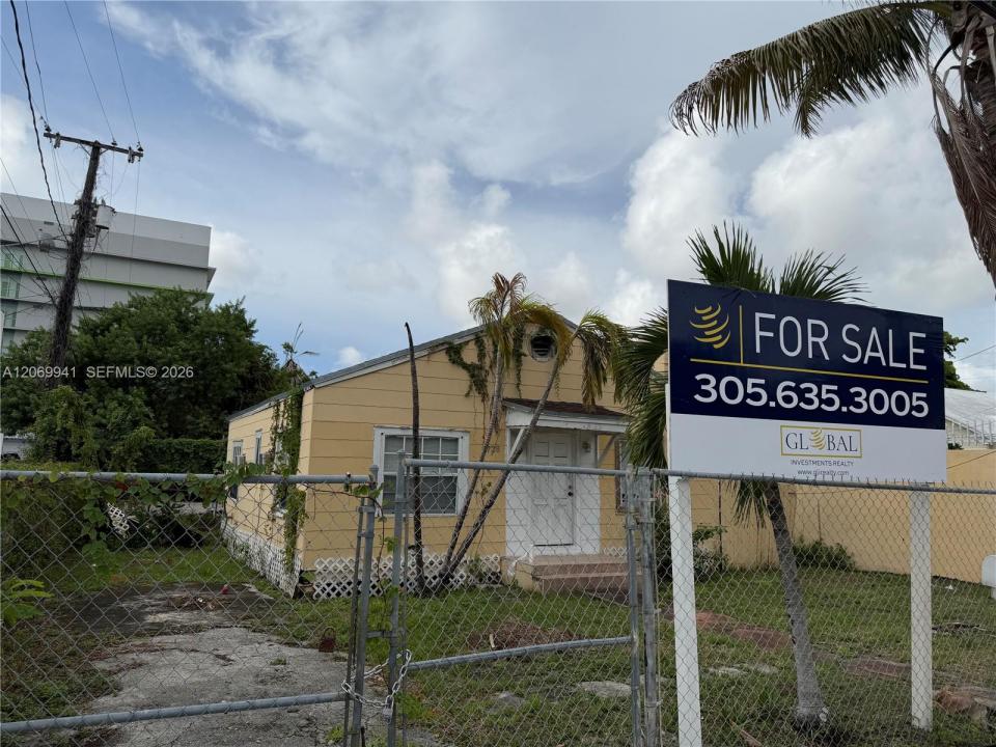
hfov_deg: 71.6
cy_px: 374
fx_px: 691
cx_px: 498
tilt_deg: +8.1
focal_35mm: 24
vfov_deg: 56.8
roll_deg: -1.5
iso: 80
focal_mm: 6.76
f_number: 1.78
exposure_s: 1/9091
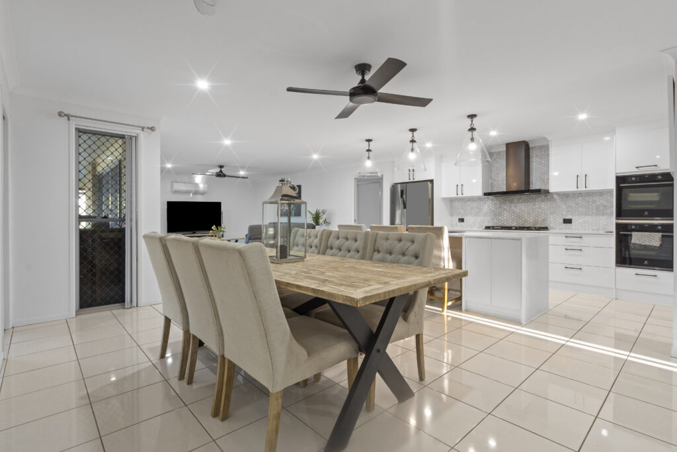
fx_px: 320
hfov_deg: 93.3
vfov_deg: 70.5
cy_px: 226
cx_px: 338
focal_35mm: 17
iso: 1250
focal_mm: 17
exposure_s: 1/8
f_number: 7.1
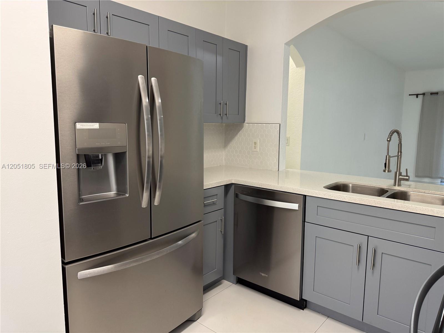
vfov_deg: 56.8
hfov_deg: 71.6
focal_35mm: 24
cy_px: 166
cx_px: 222
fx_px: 308
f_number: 1.78
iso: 125
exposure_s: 1/120
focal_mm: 6.76
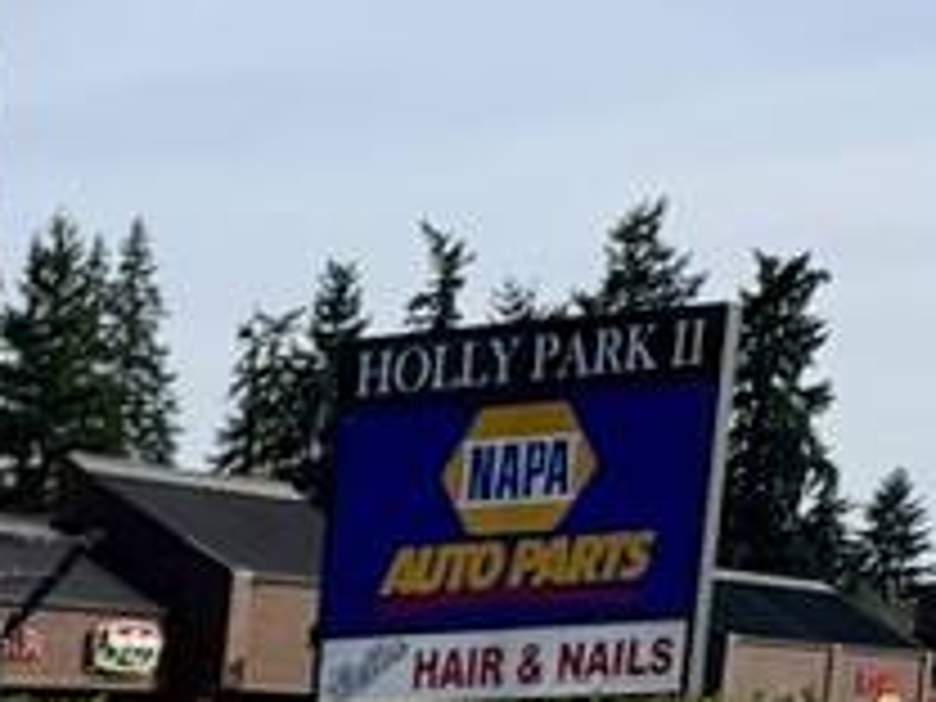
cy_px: 2084
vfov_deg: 8.5
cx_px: -1534
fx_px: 4002
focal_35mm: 148
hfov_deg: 10.7
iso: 80
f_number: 1.78
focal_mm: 6.76
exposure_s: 1/9091
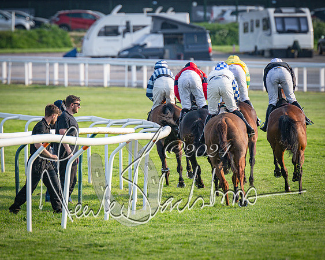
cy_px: 104
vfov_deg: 2.7
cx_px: 155
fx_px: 5527
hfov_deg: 3.4
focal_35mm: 575
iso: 400
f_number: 4
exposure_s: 1/1250
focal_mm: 280
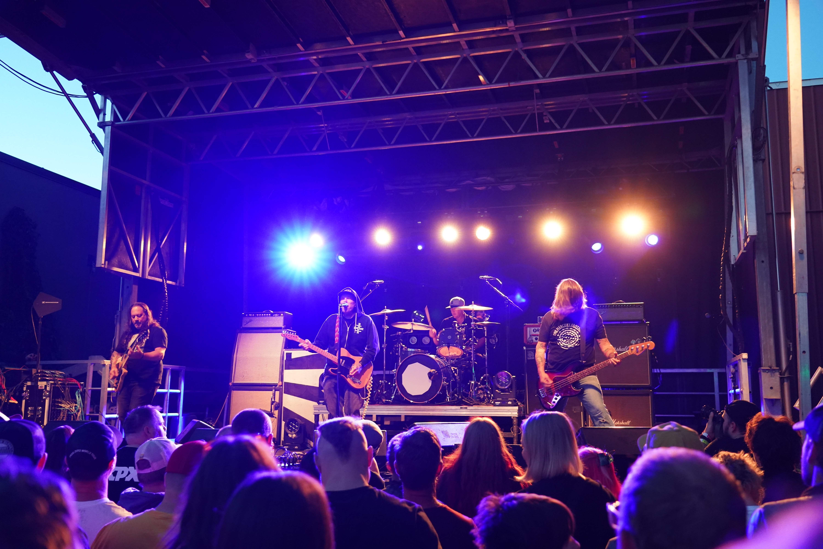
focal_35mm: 34
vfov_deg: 38.9
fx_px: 777
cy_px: 274
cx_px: 412
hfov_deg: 55.8
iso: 5000
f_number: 4
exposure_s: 1/60
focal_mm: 34
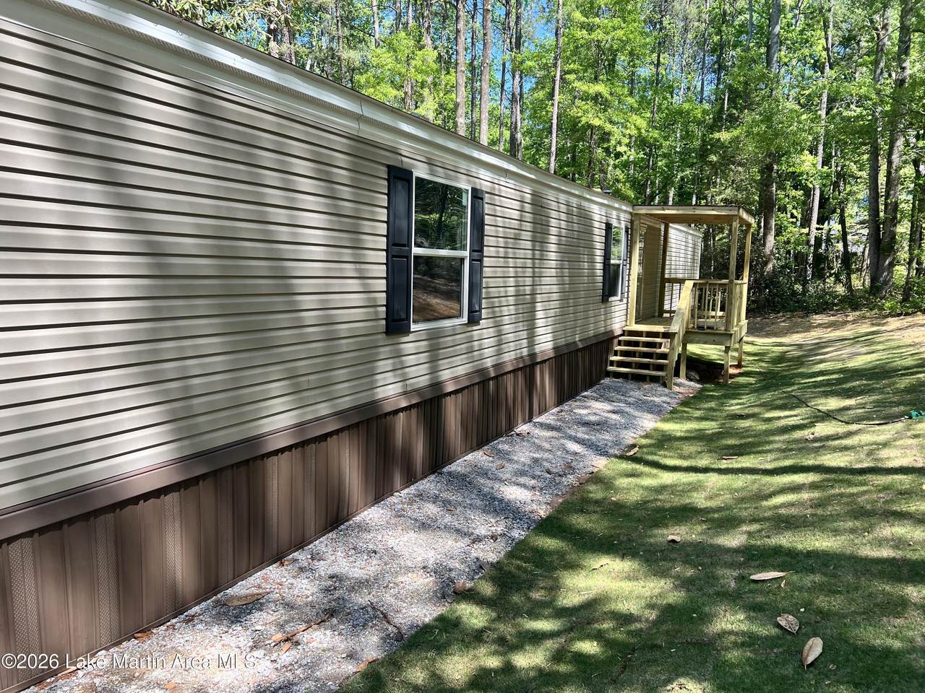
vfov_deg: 53.1
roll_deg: -1.8
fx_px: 695
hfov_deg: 67.3
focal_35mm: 26
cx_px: 462
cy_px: 346
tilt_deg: -8.1
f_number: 1.5
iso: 50
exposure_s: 1/791
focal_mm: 5.7
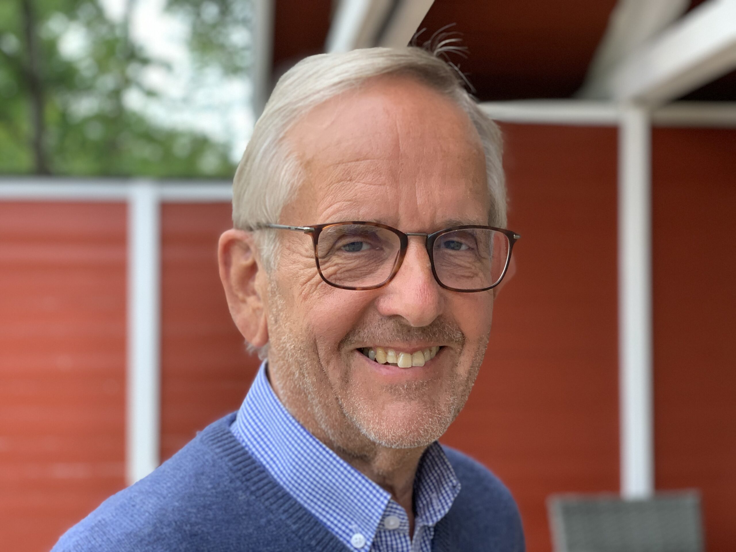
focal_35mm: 52
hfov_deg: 36.8
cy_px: 276
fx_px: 1106
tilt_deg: +4.0
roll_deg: -1.1
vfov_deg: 28.0
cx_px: 368
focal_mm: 6
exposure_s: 1/90
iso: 125
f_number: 2.4
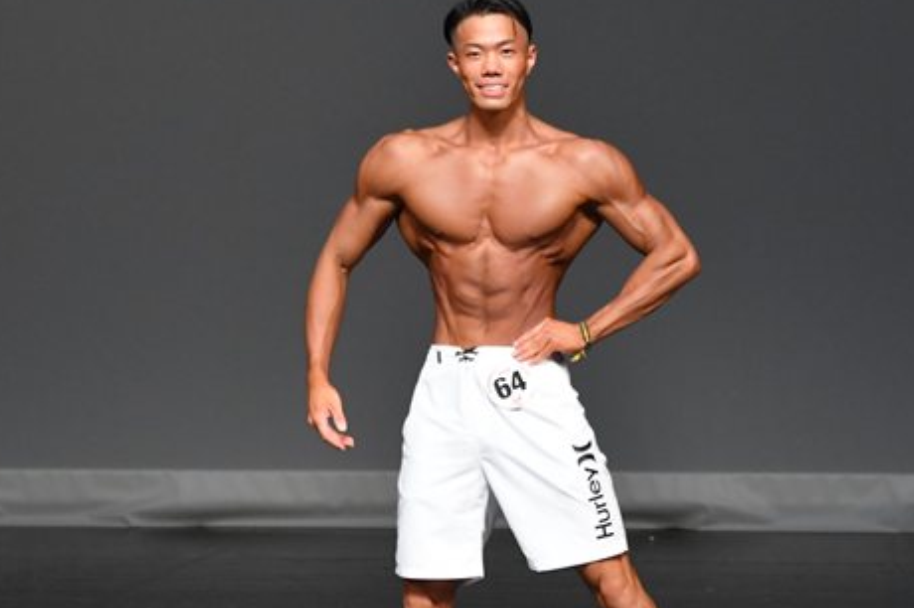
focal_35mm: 531
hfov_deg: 3.9
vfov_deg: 2.6
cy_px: 389
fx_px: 13471
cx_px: 549
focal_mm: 210
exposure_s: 1/400
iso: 2500
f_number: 5.6
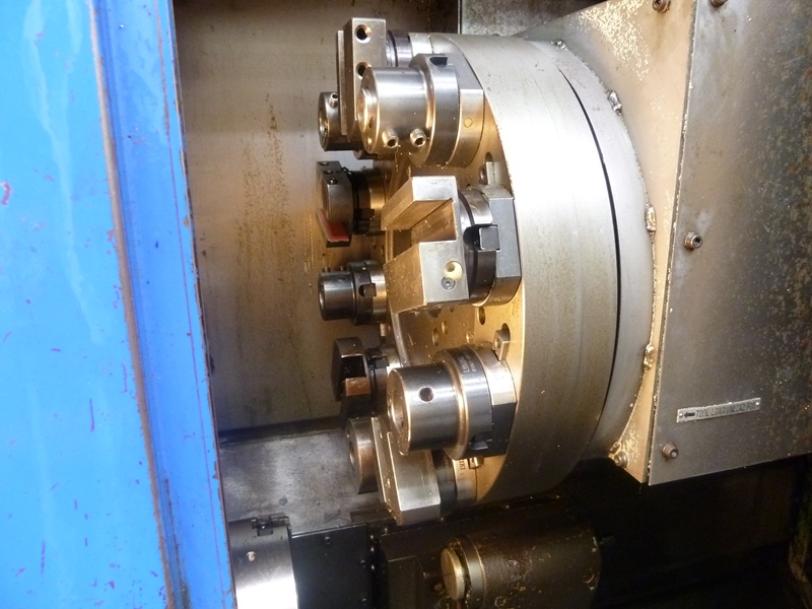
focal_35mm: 25
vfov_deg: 54.9
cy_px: 304
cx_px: 406
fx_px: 586
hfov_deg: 69.4
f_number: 3.3
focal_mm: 4.1
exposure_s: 1/15
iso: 400
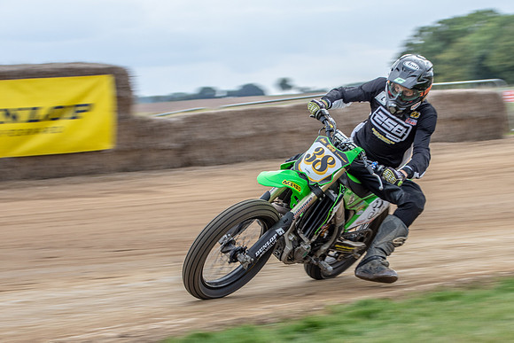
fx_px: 2324
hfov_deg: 12.6
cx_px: 313
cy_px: 162
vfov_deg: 8.4
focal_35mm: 163
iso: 320
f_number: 8
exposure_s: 1/125
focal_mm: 82
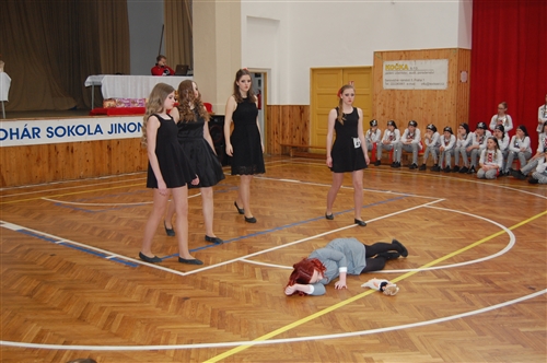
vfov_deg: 34.1
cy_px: 182
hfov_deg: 49.6
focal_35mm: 39
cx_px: 274
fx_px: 592
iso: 560
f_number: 4.2
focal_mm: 26
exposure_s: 1/60
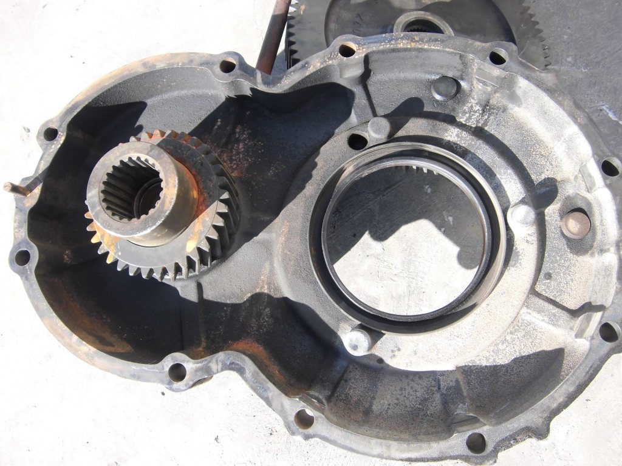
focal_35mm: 26
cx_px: 311
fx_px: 467
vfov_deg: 53.1
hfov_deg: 67.3
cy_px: 233
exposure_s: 1/250
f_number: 2.8
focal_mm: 4.7
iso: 100
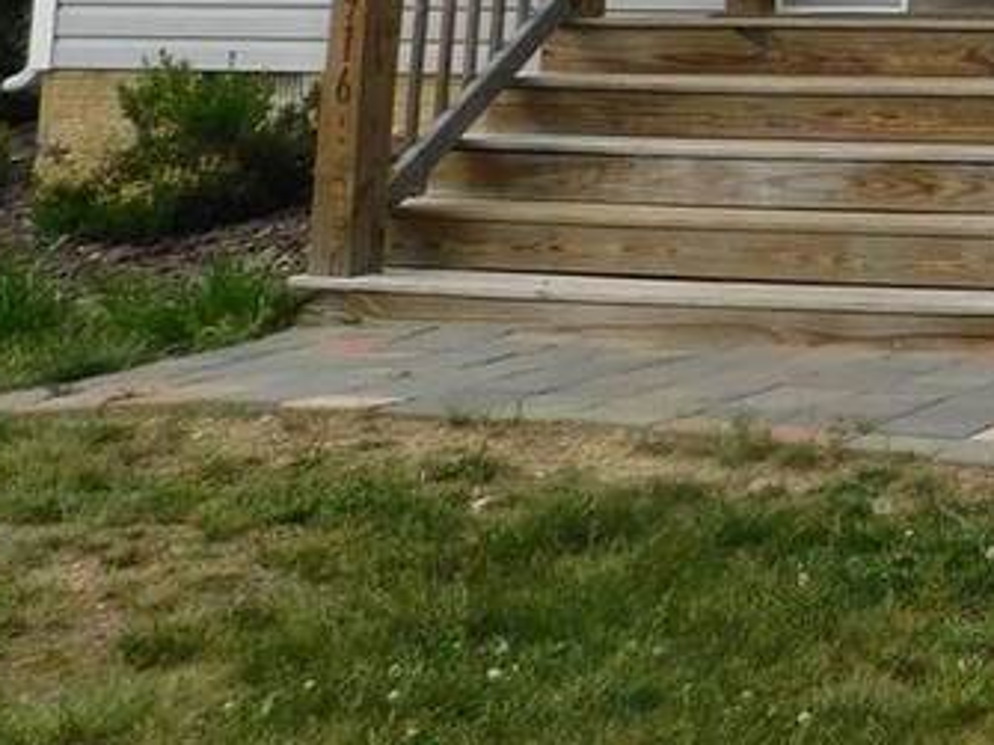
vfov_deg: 15.4
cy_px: -389
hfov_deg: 18.2
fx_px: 2526
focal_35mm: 88
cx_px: 1721
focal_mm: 4
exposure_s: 1/500
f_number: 3
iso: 125
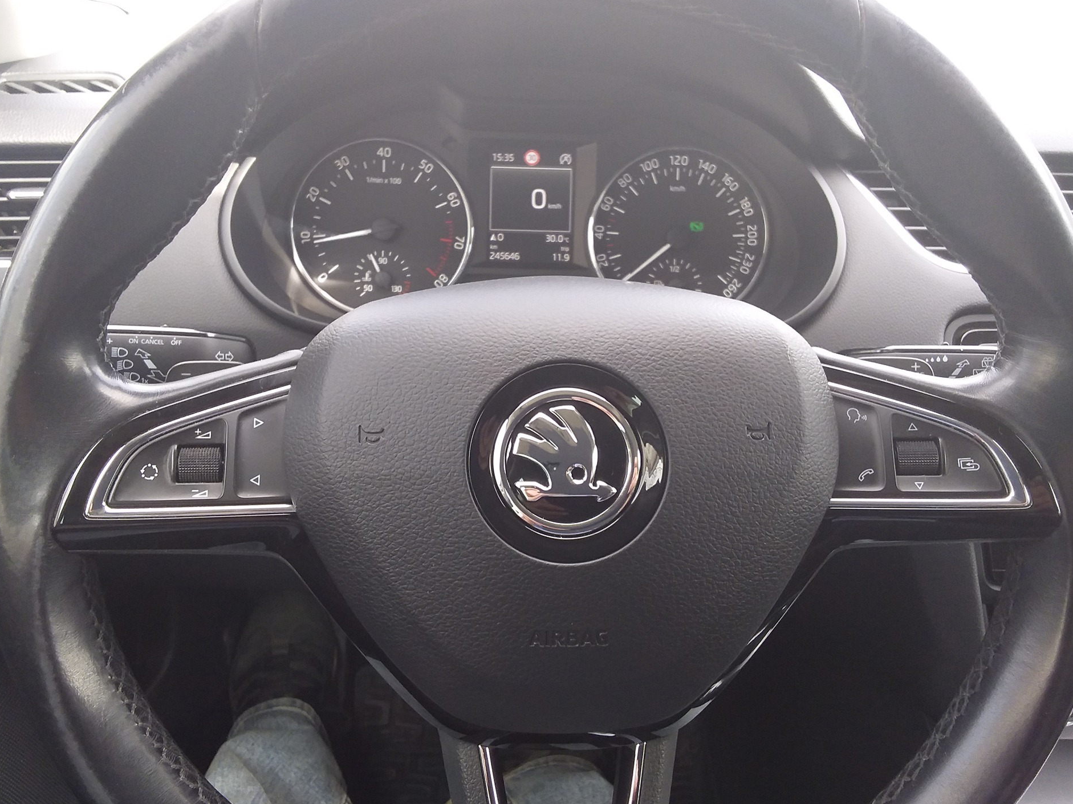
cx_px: 522
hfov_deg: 60.0
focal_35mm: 30
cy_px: 387
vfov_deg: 46.8
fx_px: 930
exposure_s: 1/100
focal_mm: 2.91
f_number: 1.9
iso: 80
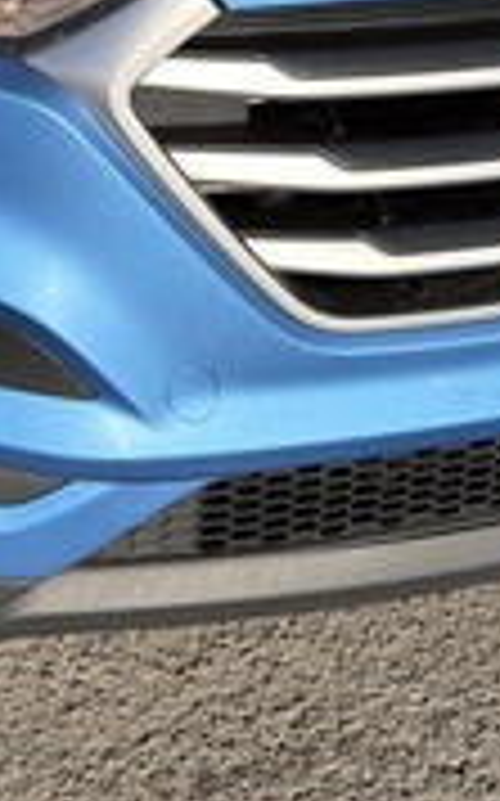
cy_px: -342
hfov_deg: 13.0
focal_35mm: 100
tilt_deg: -13.7
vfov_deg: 18.7
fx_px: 2184
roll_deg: -1.2
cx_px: 68
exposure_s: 1/3401
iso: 64
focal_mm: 6.76
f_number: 1.78
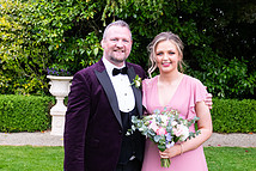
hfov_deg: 30.9
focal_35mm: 65
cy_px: 106
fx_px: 463
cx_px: 130
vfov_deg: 20.9
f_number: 5
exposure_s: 1/200
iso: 400
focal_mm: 24
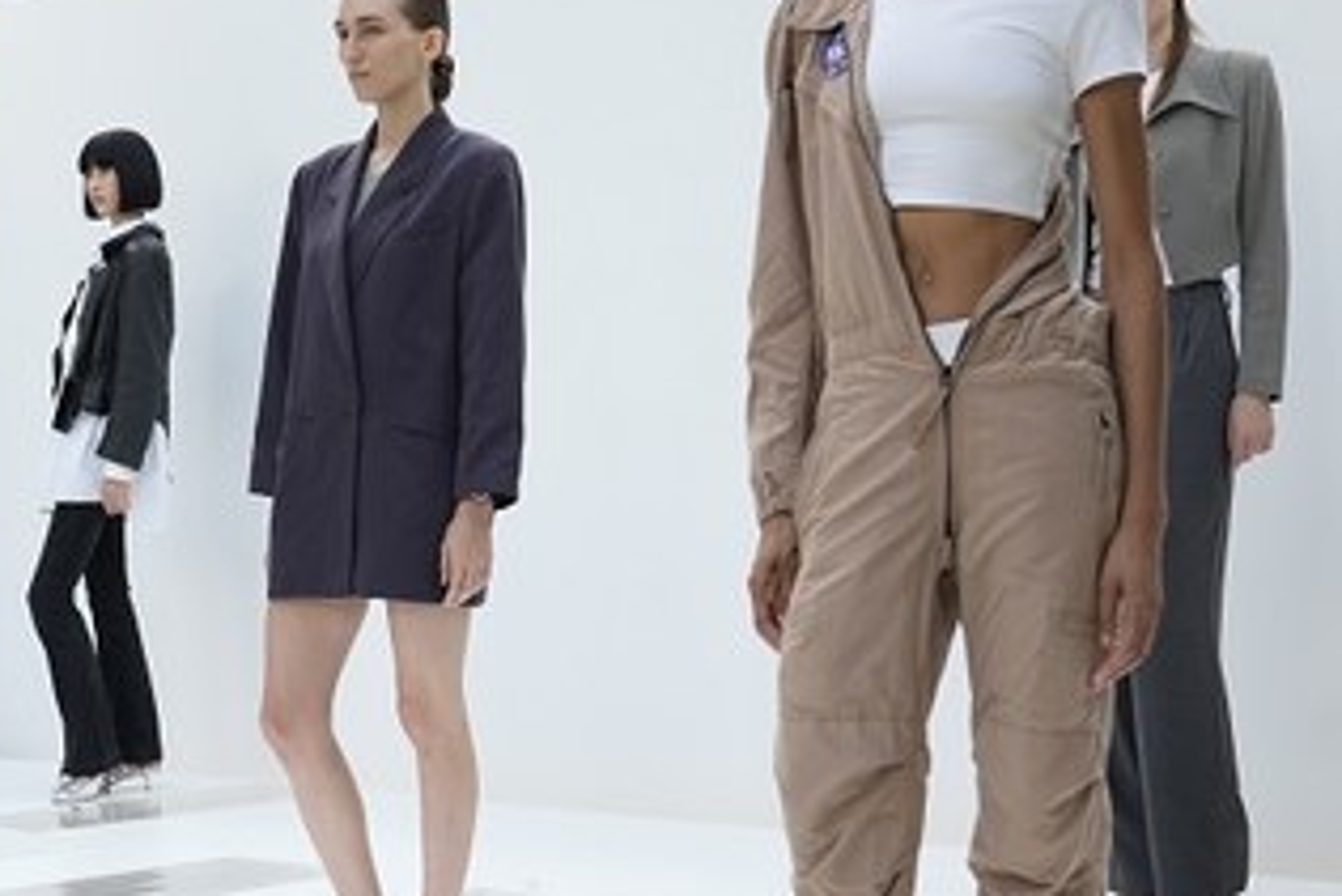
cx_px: 352
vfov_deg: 19.5
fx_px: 2611
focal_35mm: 70
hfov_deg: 28.4
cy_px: 516
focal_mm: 33
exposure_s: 1/800
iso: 800
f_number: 5
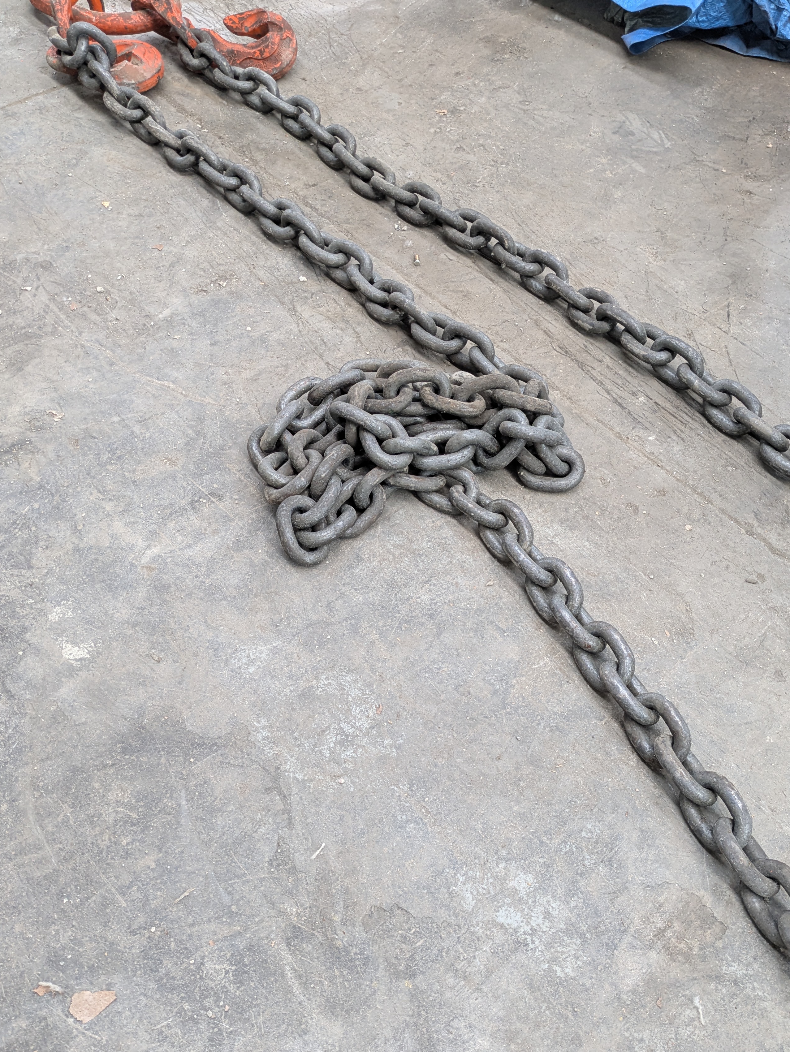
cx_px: 434
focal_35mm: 34
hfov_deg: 41.8
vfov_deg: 53.8
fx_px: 1034
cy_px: 600
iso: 70
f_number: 1.89
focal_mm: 5.43
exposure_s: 1/100
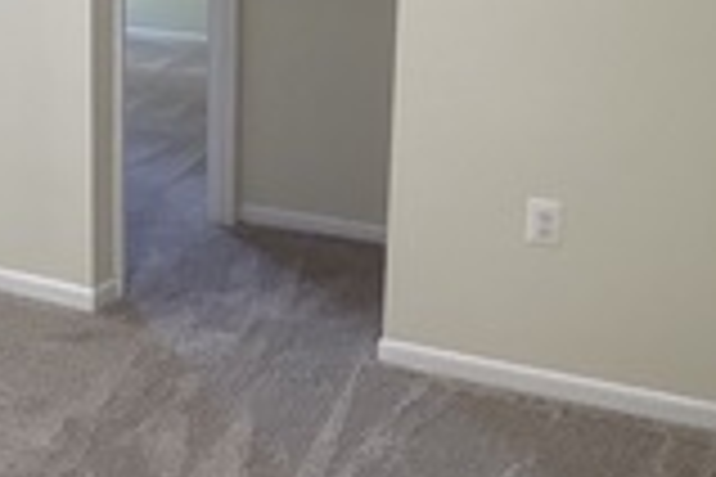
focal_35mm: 61
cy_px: 40
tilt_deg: -8.4
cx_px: 160
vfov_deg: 21.7
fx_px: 1213
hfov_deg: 32.1
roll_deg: +0.2
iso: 160
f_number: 2.2
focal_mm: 2.22
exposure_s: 1/60
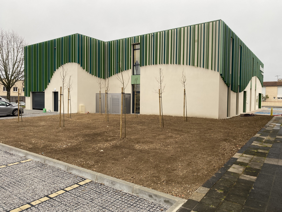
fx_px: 212
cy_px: 106
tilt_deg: -2.8
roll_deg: -0.1
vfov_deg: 53.1
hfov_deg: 67.3
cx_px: 141
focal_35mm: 26
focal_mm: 4.25
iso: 32
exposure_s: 1/222
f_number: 1.8
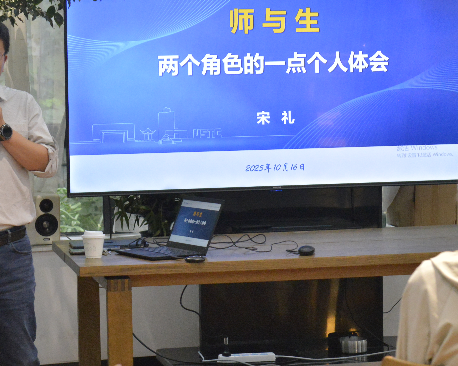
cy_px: 106
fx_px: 1681
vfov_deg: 12.4
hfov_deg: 15.5
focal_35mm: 124
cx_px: 250
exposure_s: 1/125
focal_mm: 66
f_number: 5
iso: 5600
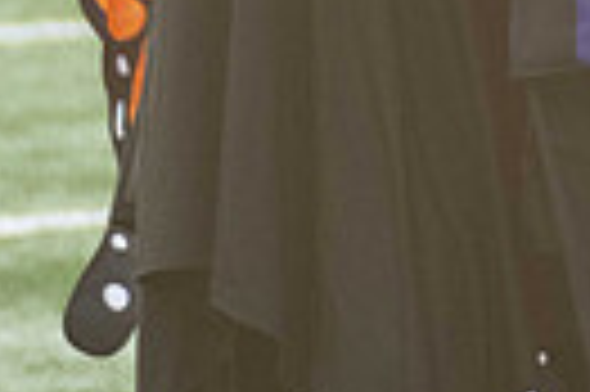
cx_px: 588
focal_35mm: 1238
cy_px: -442
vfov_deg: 1.1
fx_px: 20264
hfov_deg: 1.7
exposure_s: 1/1600
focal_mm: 240
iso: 2500
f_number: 5.6
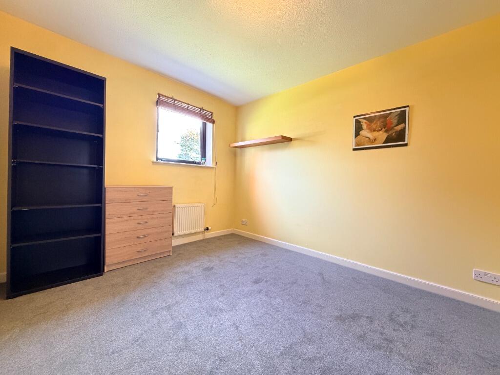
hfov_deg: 102.1
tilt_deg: -0.4
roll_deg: -1.6
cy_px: 188
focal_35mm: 14
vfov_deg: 85.7
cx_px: 250
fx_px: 202
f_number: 2.2
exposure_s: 1/50
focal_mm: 2.22
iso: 500
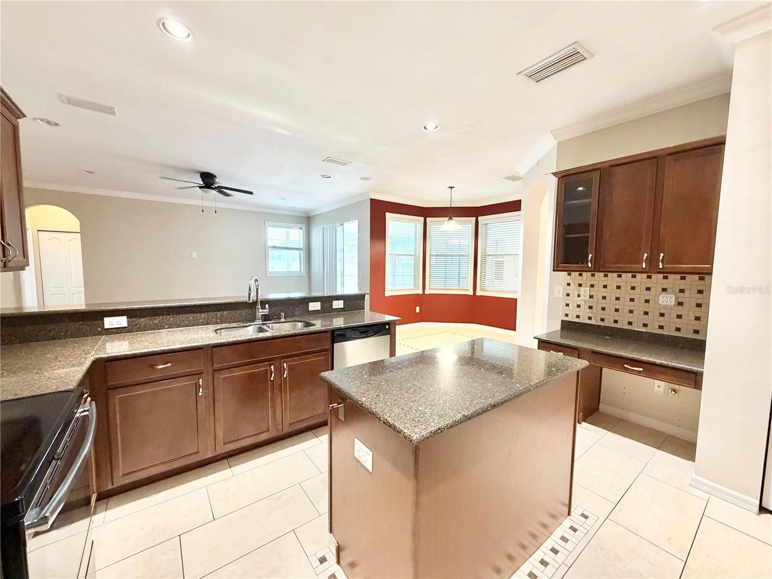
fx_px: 312
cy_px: 290
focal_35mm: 14
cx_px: 386
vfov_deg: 85.7
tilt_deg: -5.3
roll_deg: +0.9
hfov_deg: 102.1
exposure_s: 1/60
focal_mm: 2.22
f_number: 2.2
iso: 400
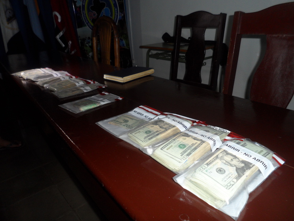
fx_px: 221
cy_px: 110
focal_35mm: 26
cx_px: 147
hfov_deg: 67.3
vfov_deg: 53.1
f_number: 3.3
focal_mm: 4.9
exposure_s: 1/30
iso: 100
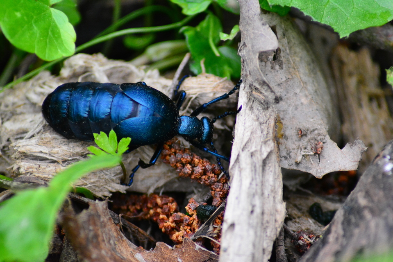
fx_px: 4914
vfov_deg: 3.1
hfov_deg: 4.6
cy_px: 131
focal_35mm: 450
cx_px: 196
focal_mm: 300
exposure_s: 1/400
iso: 4000
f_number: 11
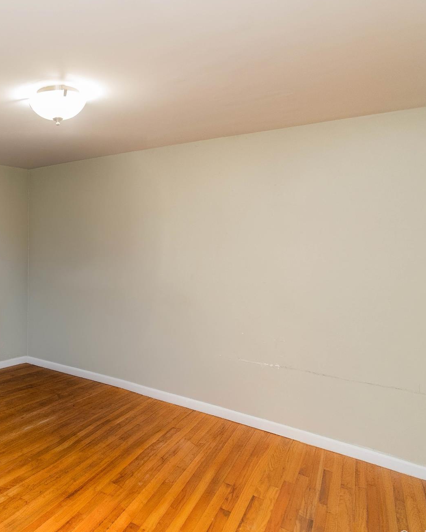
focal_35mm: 22
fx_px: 347
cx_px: 66
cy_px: 268
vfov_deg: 75.0
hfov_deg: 56.8
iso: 1400
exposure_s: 1/60
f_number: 5.6
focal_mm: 10
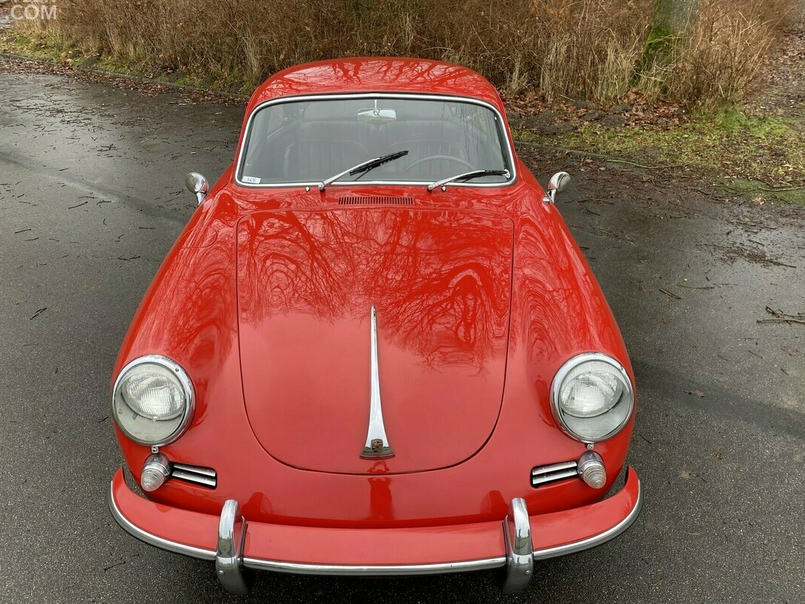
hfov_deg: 61.6
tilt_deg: -28.3
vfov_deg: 48.2
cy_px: 312
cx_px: 385
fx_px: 674
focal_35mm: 29
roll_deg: +2.7
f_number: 1.8
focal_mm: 4.25
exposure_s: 1/122
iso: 64
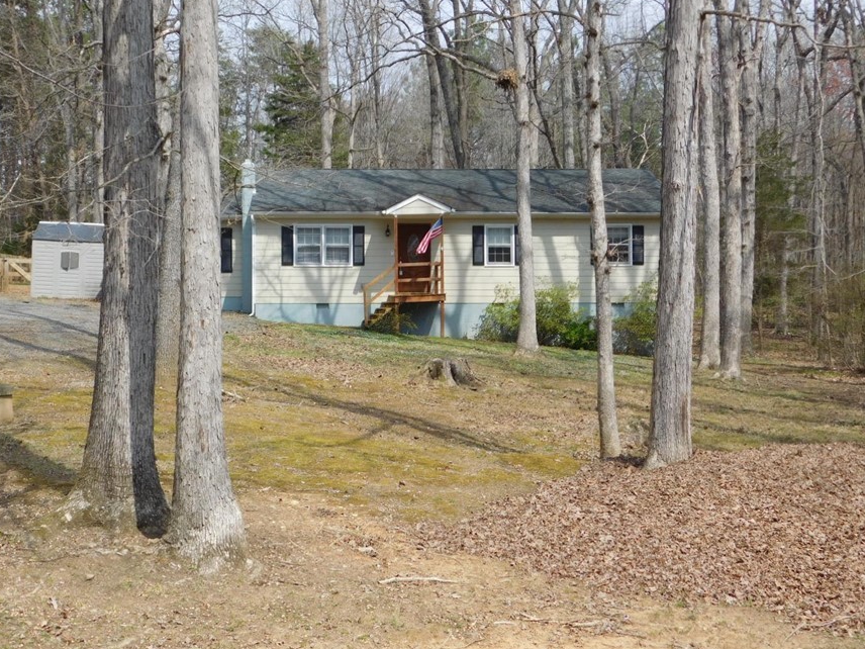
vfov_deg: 24.0
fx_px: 1524
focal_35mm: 61
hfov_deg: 31.6
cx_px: 365
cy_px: 332
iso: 125
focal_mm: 9
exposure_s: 1/800
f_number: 3.8
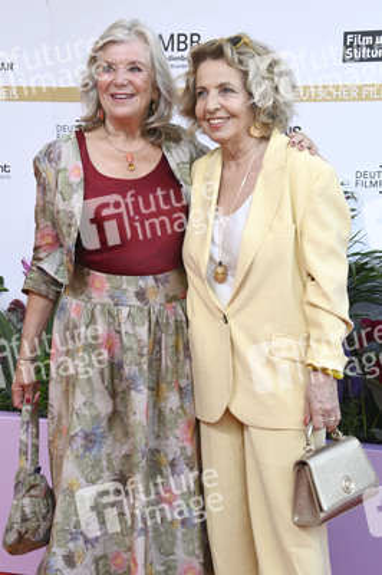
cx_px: 191
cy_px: 288
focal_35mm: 92
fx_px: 1467
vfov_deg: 22.2
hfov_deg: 14.8
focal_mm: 92
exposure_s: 1/250
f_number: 6.3
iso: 500
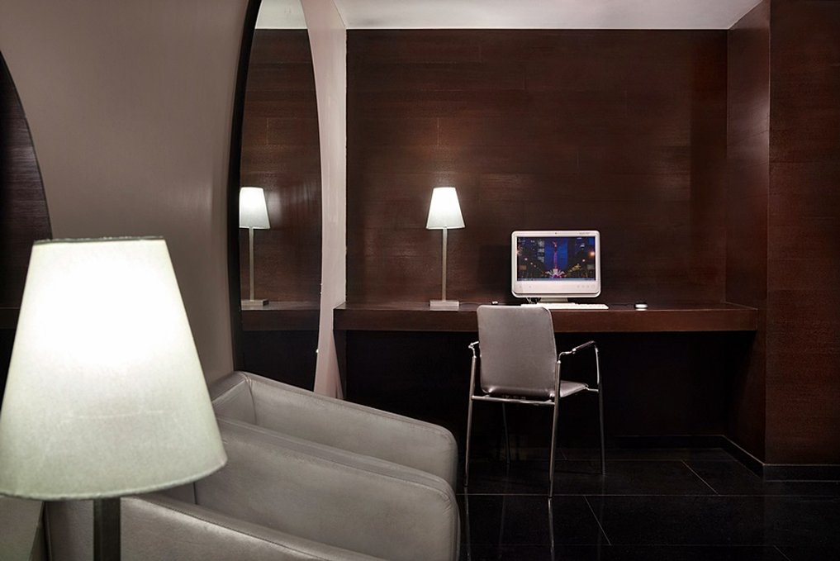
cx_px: 420
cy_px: 280
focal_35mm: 42
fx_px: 980
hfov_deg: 46.4
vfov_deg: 31.9
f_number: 13
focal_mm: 42
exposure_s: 1/6
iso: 640
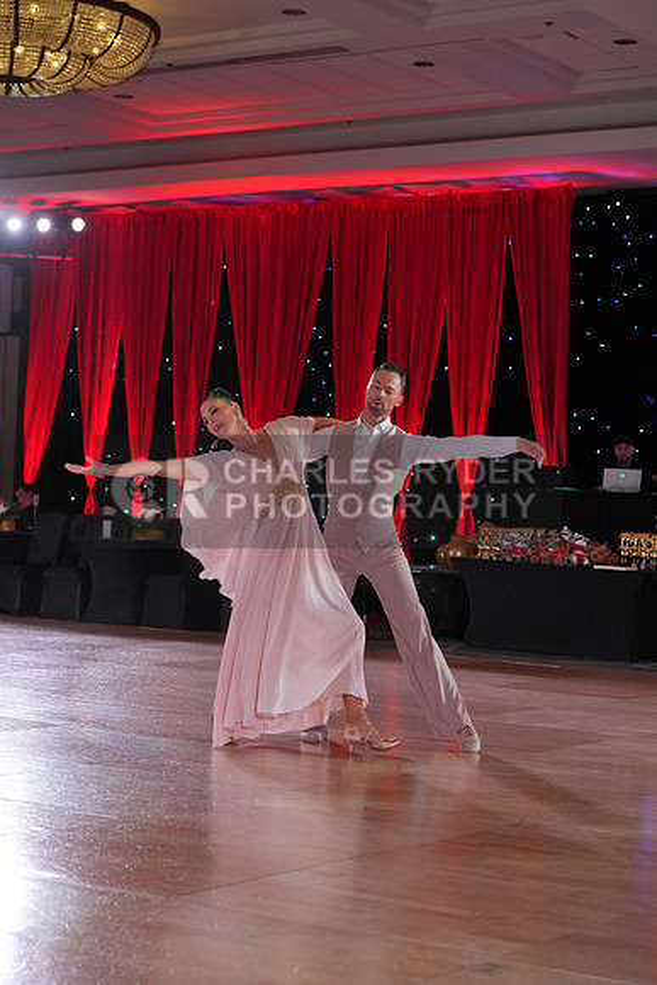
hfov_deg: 19.5
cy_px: 492
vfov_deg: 28.8
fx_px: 1915
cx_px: 328
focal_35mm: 70
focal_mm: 70
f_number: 5
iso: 2000
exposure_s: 1/400
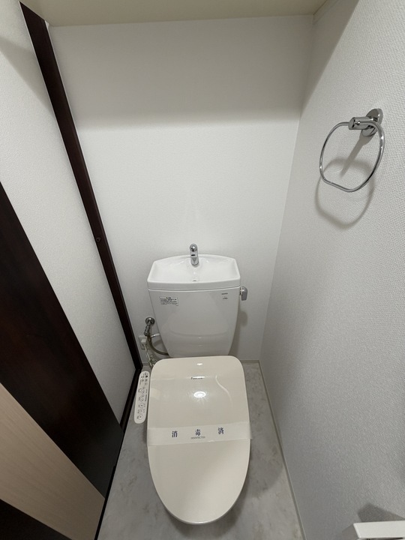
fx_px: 218
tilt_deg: -30.8
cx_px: 202
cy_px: 270
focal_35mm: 14
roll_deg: +2.0
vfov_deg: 102.1
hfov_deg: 85.7
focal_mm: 2.22
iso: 200
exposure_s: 1/60
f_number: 2.2
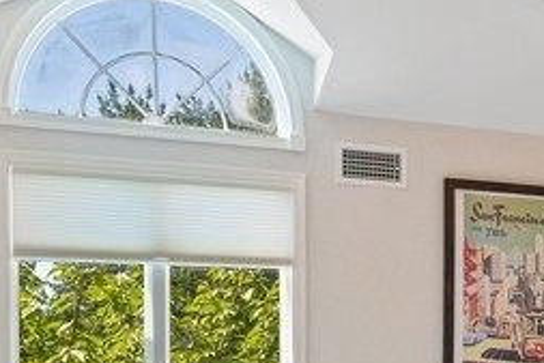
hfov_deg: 30.1
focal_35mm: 64
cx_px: 482
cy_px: 387
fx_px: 968
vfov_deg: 20.4
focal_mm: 18
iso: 400
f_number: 8
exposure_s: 1/60
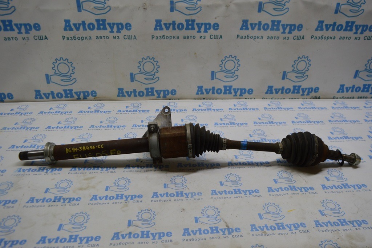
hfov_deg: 67.4
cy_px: 124
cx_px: 186
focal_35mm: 27
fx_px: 279
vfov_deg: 47.9
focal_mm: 18
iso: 400
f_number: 5
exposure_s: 1/100
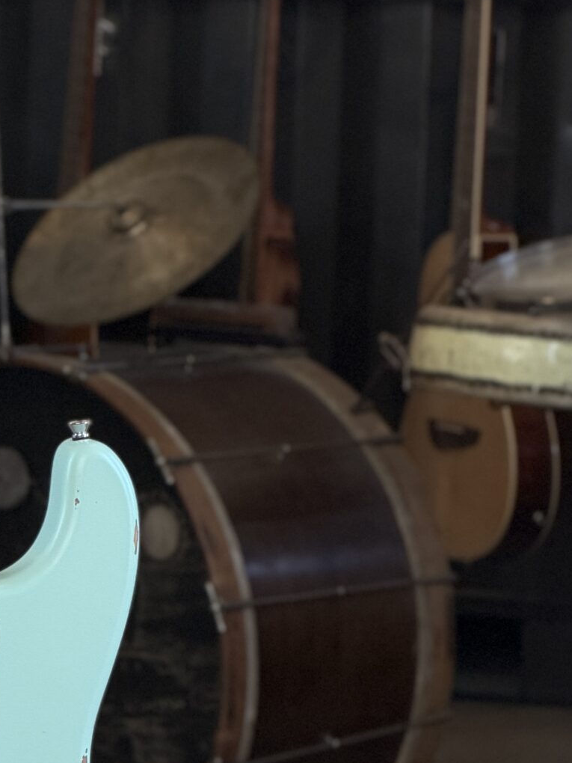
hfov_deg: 5.9
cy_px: 414
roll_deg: -2.1
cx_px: -119
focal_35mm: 251
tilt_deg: -6.9
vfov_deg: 7.9
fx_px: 5530
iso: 125
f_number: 2.8
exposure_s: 1/121
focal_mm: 16.89
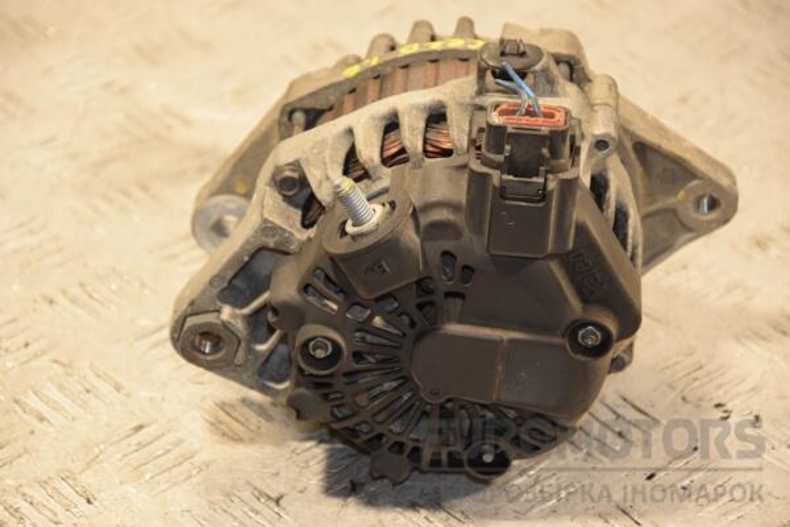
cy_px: 264
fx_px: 3456
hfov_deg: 13.0
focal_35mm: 158
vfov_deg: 8.7
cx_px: 395
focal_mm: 105
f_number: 5.6
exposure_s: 1/100
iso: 800
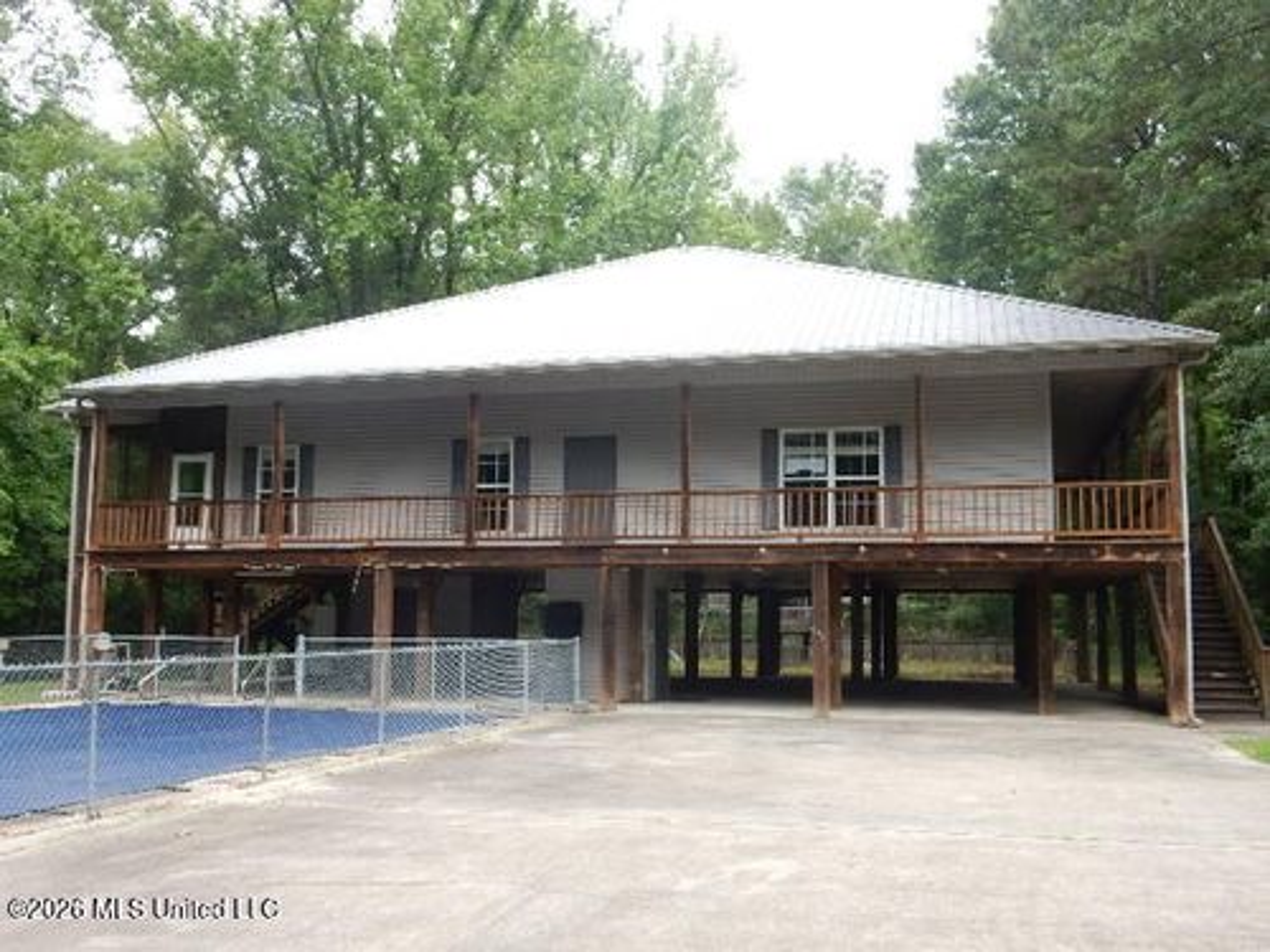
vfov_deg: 39.7
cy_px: 476
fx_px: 1321
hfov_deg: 51.4
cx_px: 635
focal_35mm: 36
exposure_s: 1/160
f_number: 4
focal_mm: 6.4
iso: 125
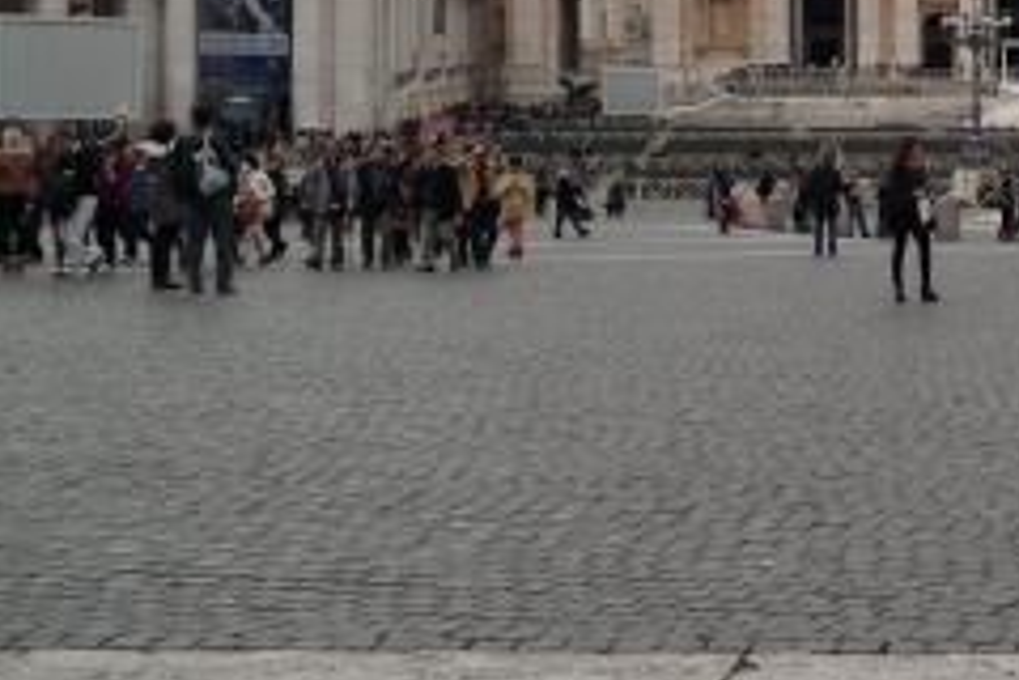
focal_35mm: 75
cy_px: 136
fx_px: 2123
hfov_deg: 24.2
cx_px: 1270
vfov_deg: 18.0
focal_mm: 20
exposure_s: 1/180
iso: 100
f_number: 3.5
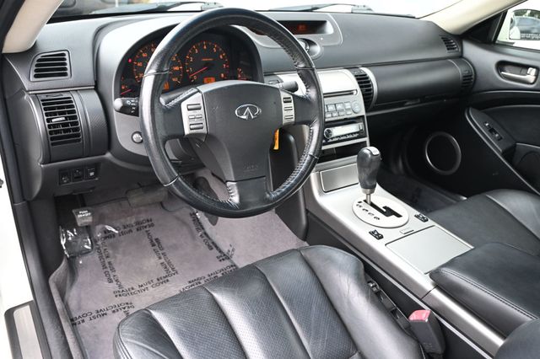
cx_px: 270
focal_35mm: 29
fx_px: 439
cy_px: 180
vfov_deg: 44.6
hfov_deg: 63.2
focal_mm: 19.5
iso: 800
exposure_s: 1/125
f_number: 3.8
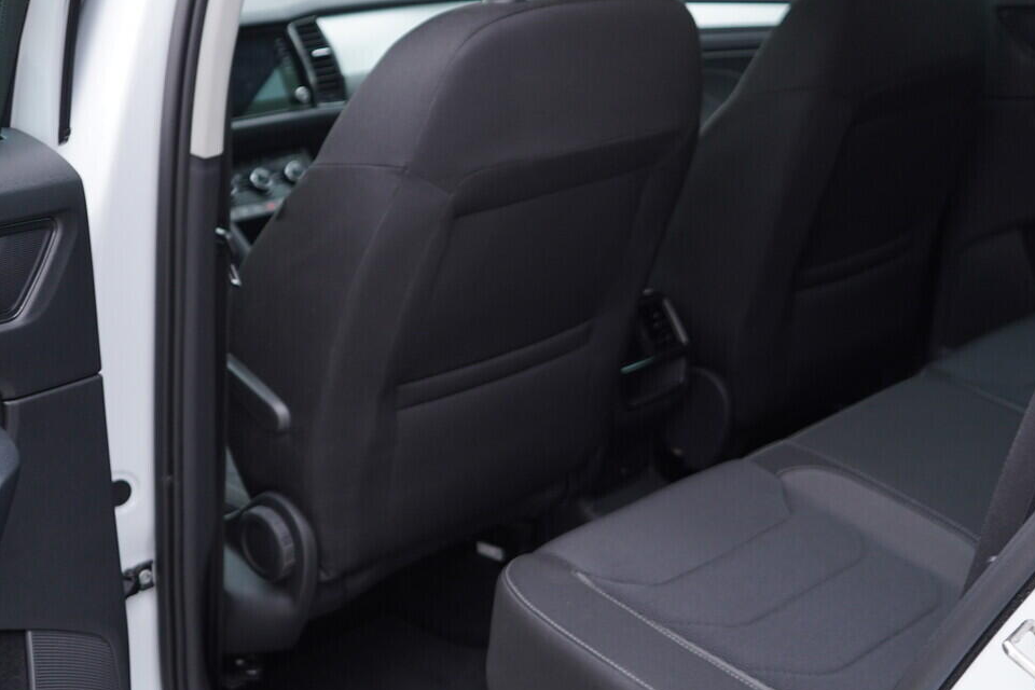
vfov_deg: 25.1
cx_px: 498
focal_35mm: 54
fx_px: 1552
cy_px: 369
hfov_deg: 36.9
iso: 125
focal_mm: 24
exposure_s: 1/40
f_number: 2.8
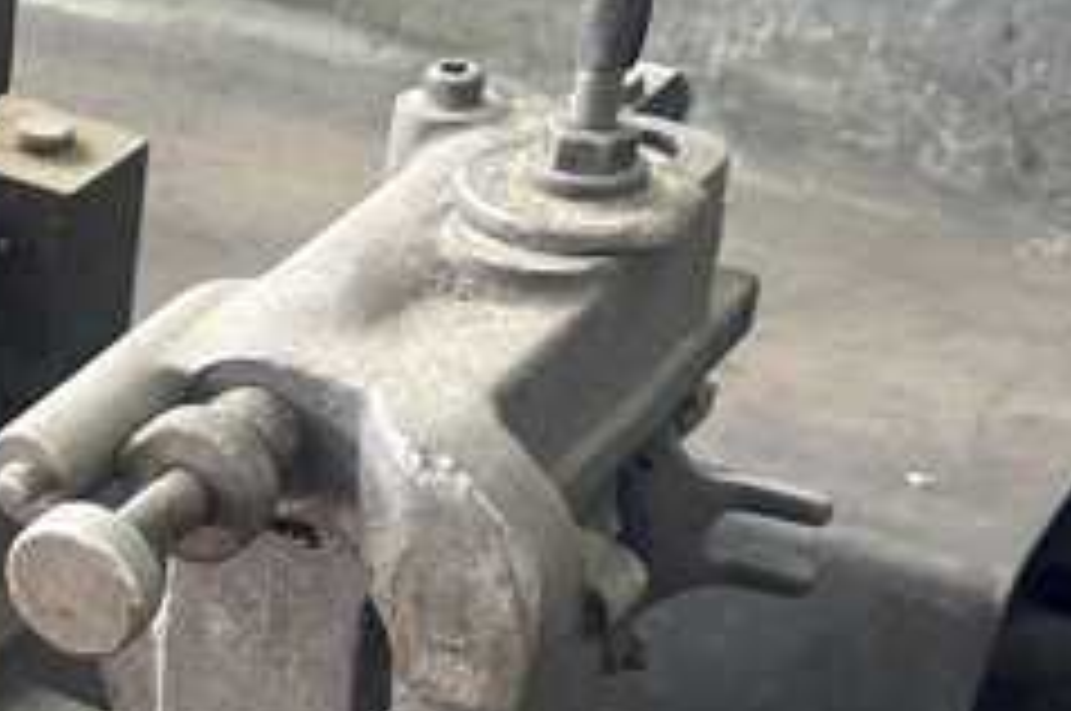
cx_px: -212
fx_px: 2496
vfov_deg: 16.2
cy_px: 508
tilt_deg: -31.5
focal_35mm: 84
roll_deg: +3.1
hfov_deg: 22.4
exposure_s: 1/60
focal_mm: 6.86
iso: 160
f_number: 1.78
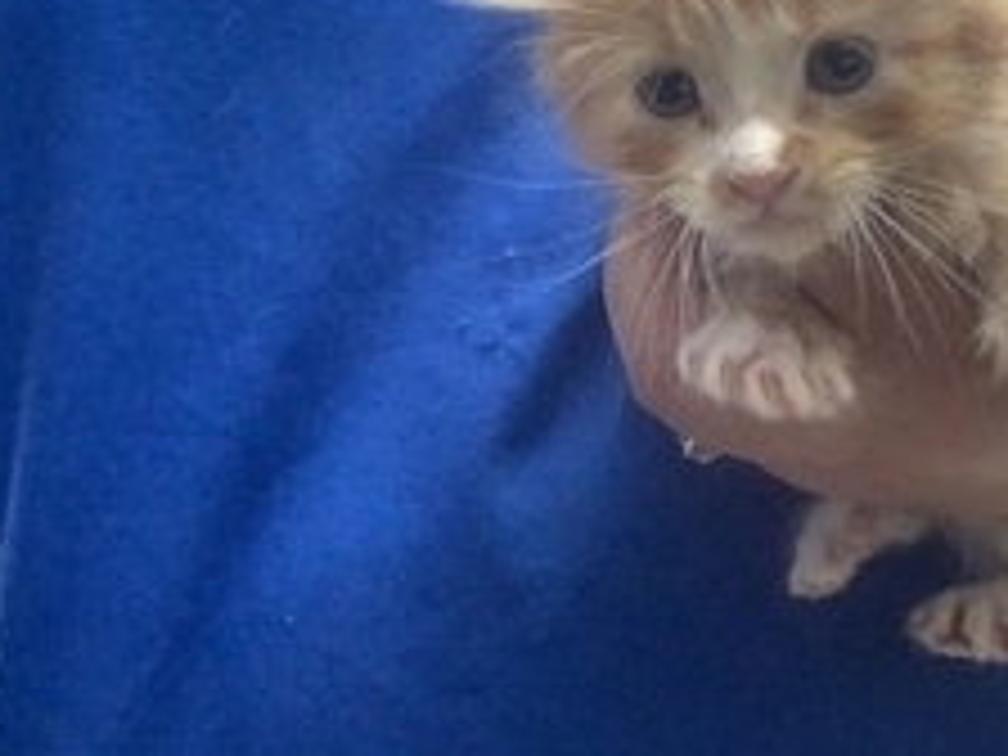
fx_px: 1689
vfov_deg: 25.0
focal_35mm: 58
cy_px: 209
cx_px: 810
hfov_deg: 32.3
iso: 320
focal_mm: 2.15
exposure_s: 1/60
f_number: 2.4
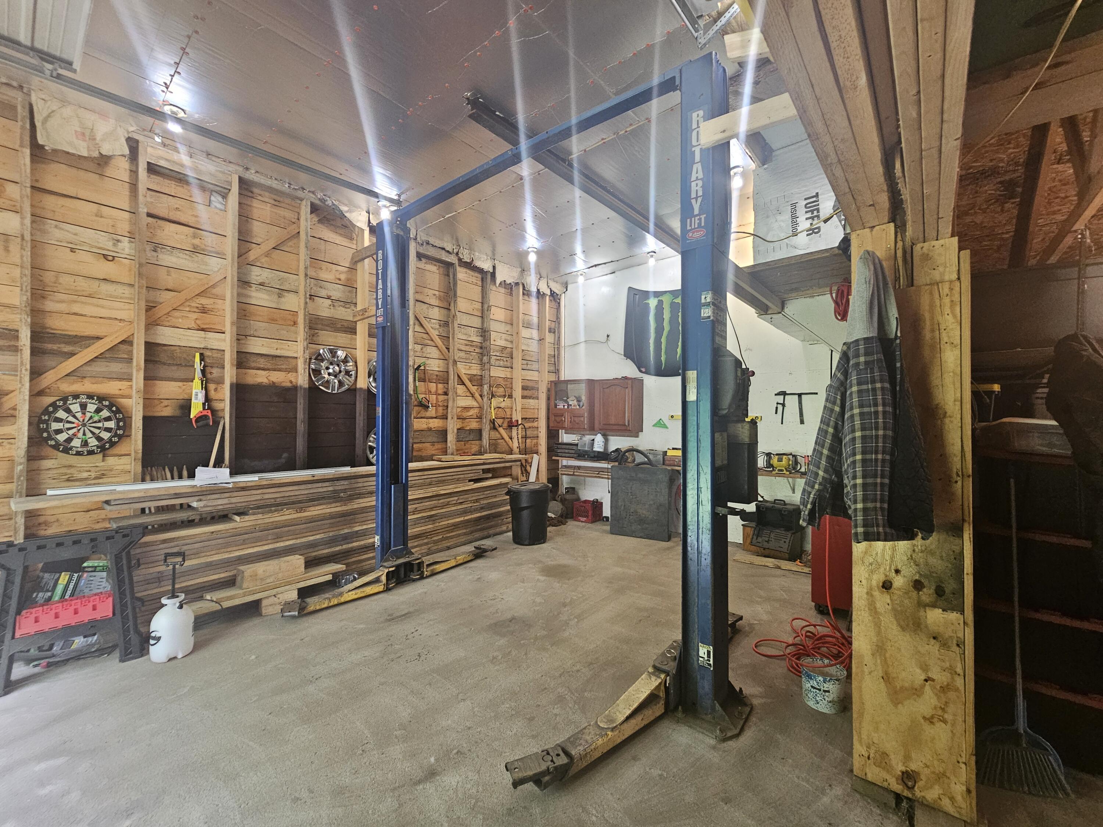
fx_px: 414
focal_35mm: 13
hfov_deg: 106.2
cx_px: 552
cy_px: 414
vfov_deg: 89.9
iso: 320
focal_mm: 2.2
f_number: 2.2
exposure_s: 1/60
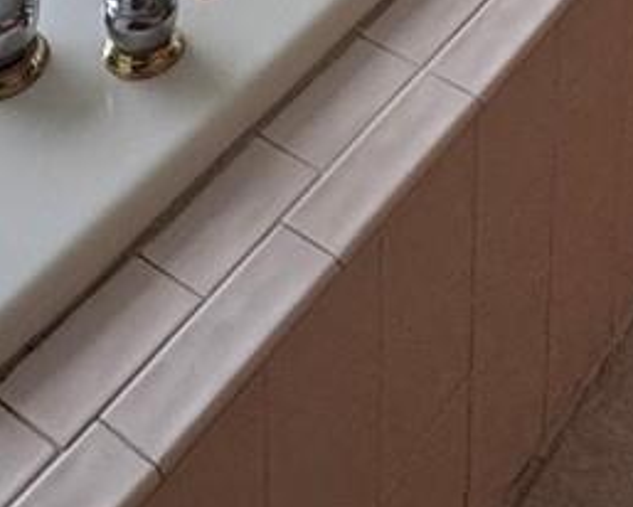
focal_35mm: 85
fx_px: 1594
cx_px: 510
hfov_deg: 22.2
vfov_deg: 12.5
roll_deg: -1.7
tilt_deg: -12.8
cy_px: -827
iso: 160
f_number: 2.2
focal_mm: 2.22
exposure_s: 1/99
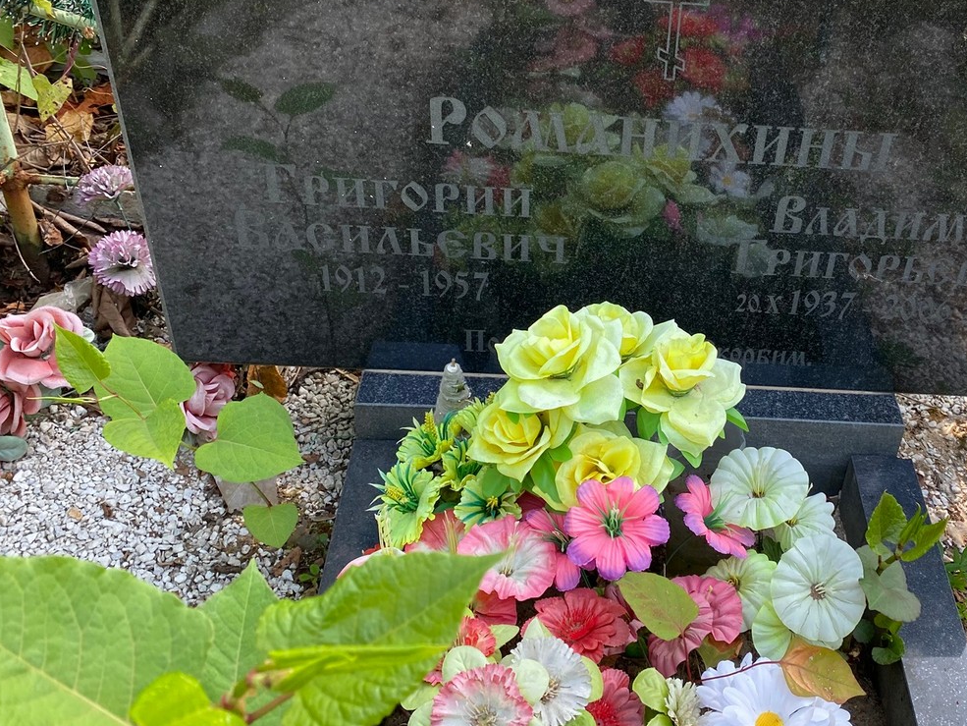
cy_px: 283
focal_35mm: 38
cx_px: 683
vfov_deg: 37.6
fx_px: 1062
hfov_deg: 47.7
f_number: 1.8
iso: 32
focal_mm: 4.25
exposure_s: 1/129
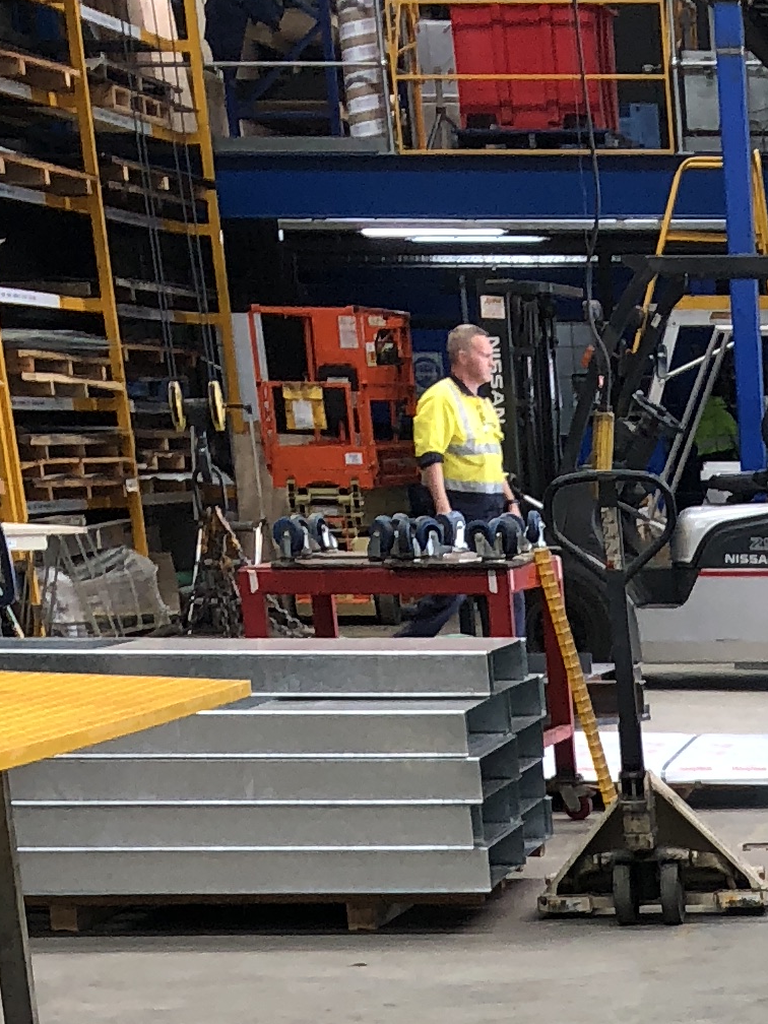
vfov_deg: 14.4
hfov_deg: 12.1
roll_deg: +1.2
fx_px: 3431
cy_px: 2001
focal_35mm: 116
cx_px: 1202
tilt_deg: -24.3
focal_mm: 3.99
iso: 40
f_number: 1.8
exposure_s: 1/100
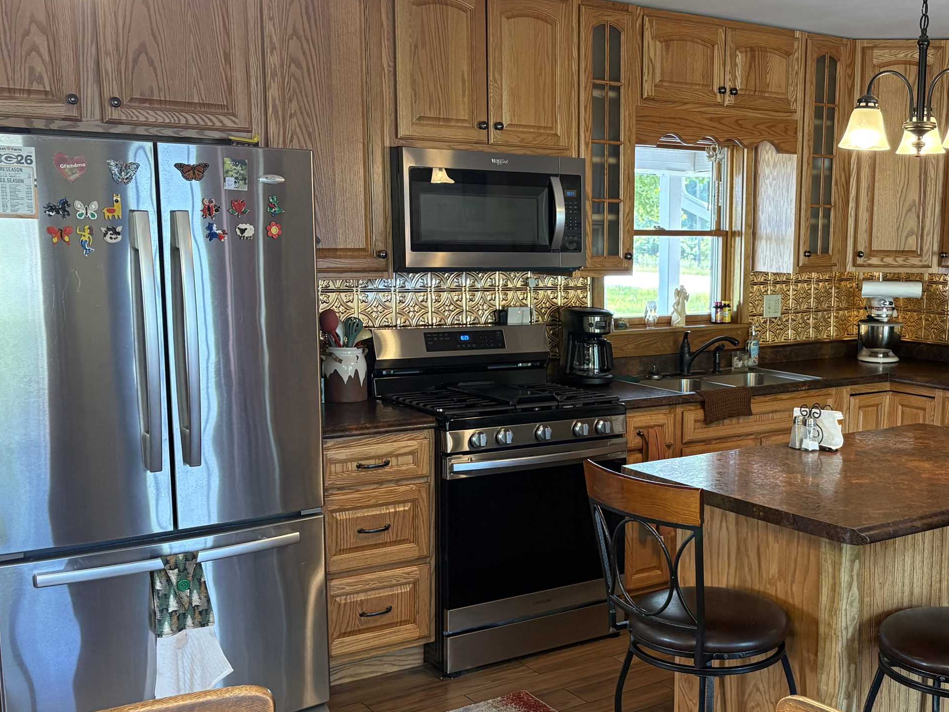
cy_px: 409
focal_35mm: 42
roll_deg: -0.5
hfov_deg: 43.8
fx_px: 1151
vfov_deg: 34.3
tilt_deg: -8.6
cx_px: 674
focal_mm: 5.96
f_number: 1.6
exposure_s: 1/60
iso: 200
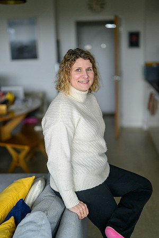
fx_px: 331
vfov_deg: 39.6
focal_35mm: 50
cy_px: 119
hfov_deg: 27.0
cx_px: 80
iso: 1400
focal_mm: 50
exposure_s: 1/400
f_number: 1.2
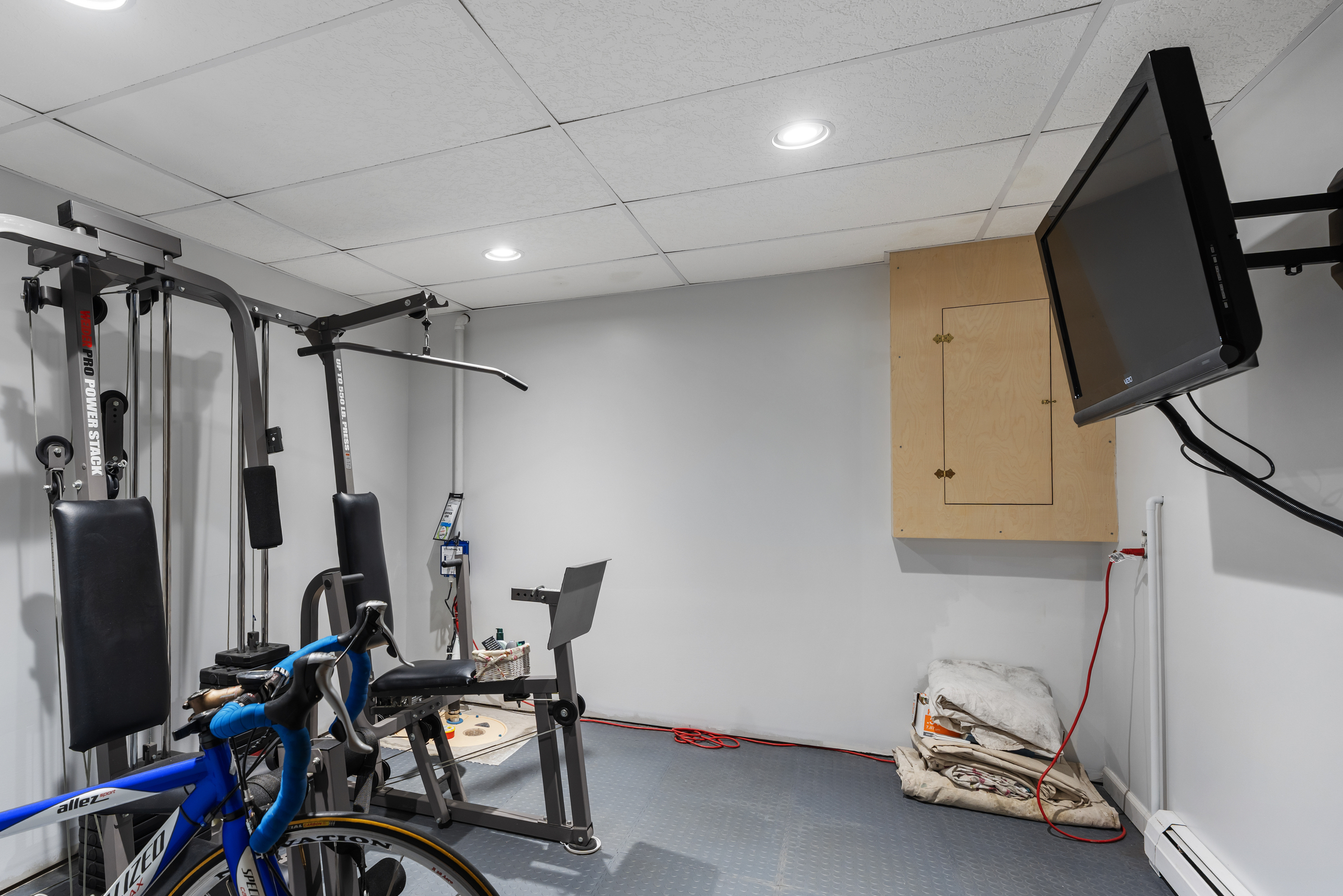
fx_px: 709
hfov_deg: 86.0
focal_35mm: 19
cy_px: 436
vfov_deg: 64.6
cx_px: 546
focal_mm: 16
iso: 400
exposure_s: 1/1.67
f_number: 5.6
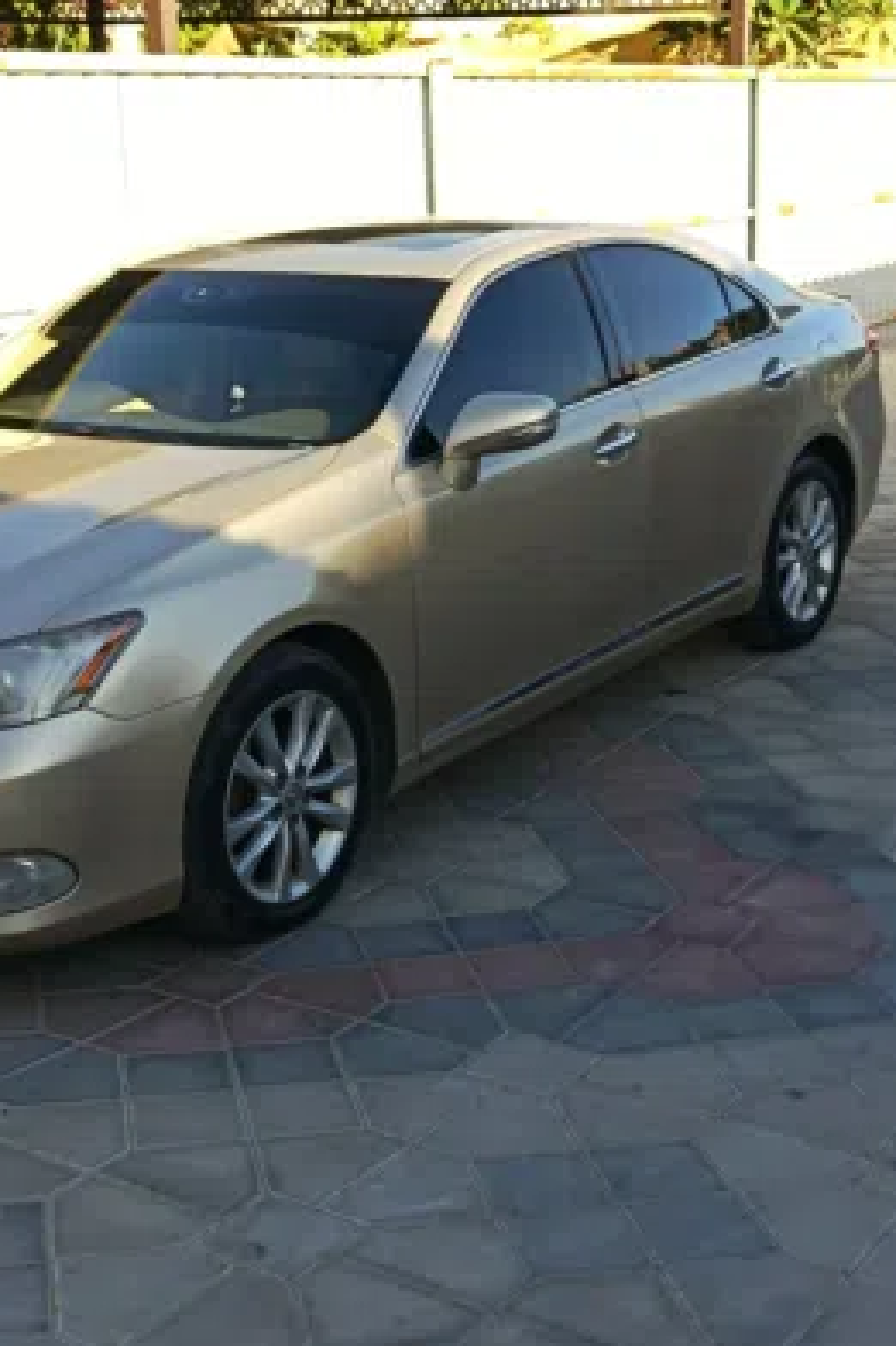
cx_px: 419
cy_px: 683
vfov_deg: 38.9
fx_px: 1906
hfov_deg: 26.5
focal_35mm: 51
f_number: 1.75
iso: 100
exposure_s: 1/222
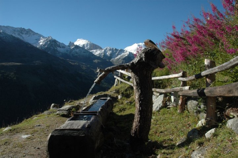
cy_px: 79
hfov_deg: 67.4
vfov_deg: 47.9
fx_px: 178
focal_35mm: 27
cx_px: 119
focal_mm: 18
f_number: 13
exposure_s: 1/200
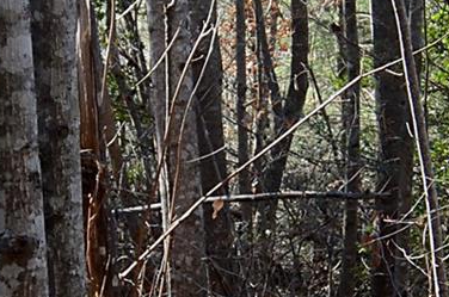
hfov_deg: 20.8
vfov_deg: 13.9
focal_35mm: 98
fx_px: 1220
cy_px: 179
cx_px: 271
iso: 100
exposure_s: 1/100
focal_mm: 12
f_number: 5
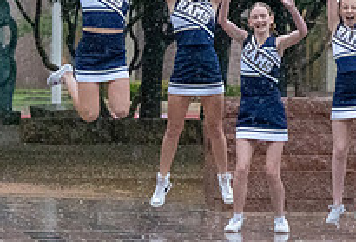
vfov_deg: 5.0
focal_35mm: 280
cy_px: 44
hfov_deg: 7.2
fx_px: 2783
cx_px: 494
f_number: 3.5
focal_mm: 70
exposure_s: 1/1250
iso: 12800
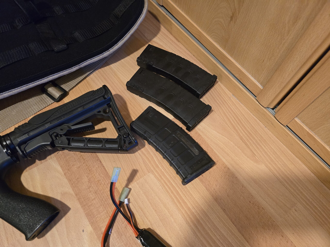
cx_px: 165
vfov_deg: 58.9
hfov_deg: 73.9
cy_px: 124
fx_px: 219
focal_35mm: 23
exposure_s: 1/100
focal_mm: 6.3
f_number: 1.7
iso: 1600
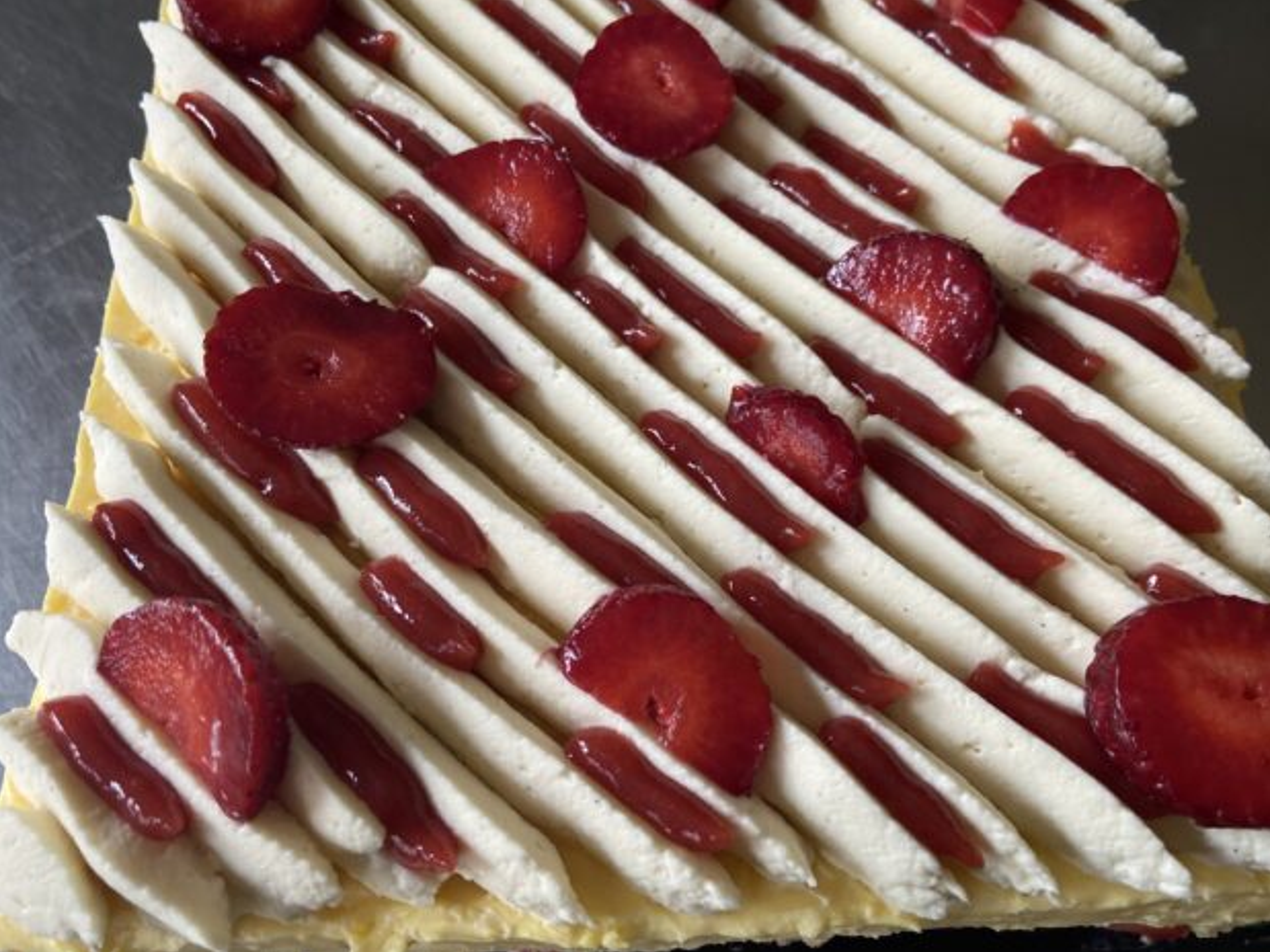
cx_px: 649
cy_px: 443
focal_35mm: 28
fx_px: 1027
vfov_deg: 49.7
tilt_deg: -64.5
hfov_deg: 63.4
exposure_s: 1/122
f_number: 1.8
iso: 64
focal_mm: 4.25
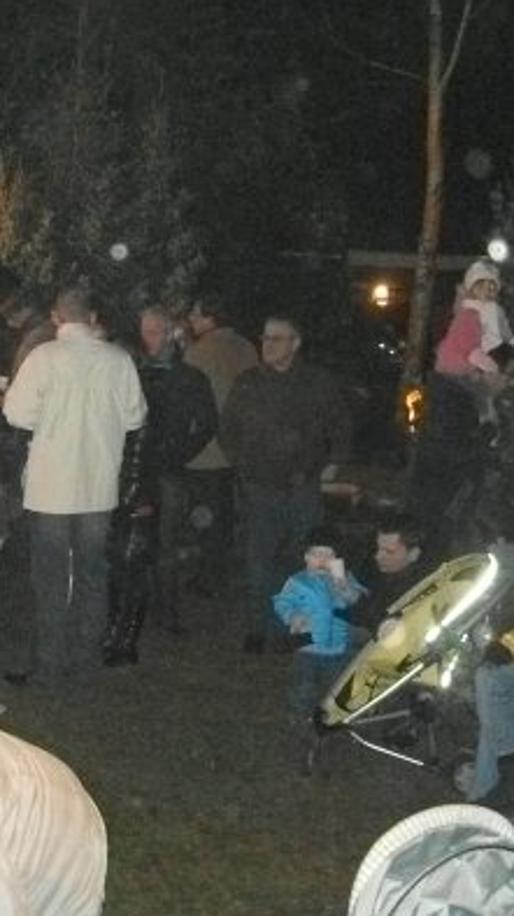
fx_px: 1505
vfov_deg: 33.8
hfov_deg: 18.2
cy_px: 388
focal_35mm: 62
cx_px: -135
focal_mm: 5.7
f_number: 2.8
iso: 1181
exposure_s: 1/60
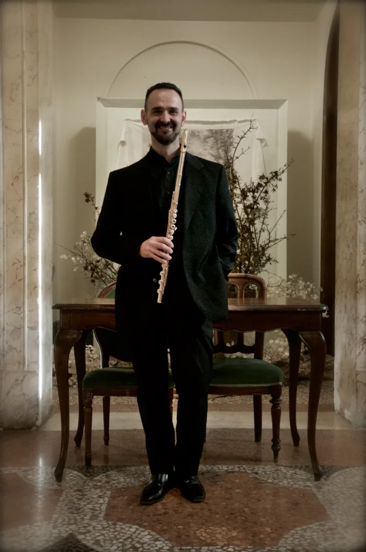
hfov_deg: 29.8
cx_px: 183
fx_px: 688
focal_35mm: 45
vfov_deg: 43.7
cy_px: 276
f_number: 4.2
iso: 1000
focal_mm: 30
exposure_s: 1/100
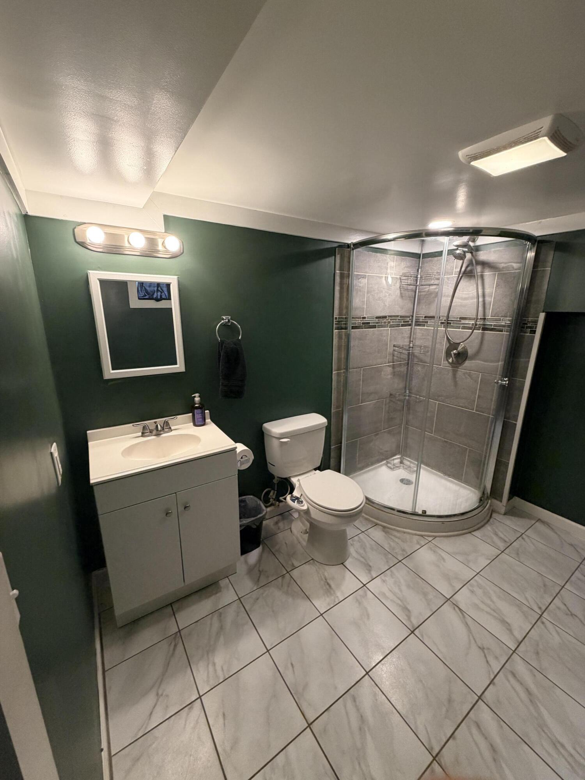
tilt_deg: -14.2
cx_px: 292
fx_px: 315
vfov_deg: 102.1
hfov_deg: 85.7
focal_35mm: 14
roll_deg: -0.9
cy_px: 390
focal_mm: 2.22
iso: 200
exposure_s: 1/60
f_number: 2.2
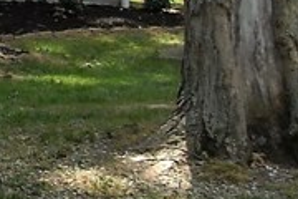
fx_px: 1713
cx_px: -493
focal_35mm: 207
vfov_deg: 6.3
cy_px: -289
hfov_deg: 8.7
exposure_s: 1/209
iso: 64
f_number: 2.8
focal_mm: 5.7
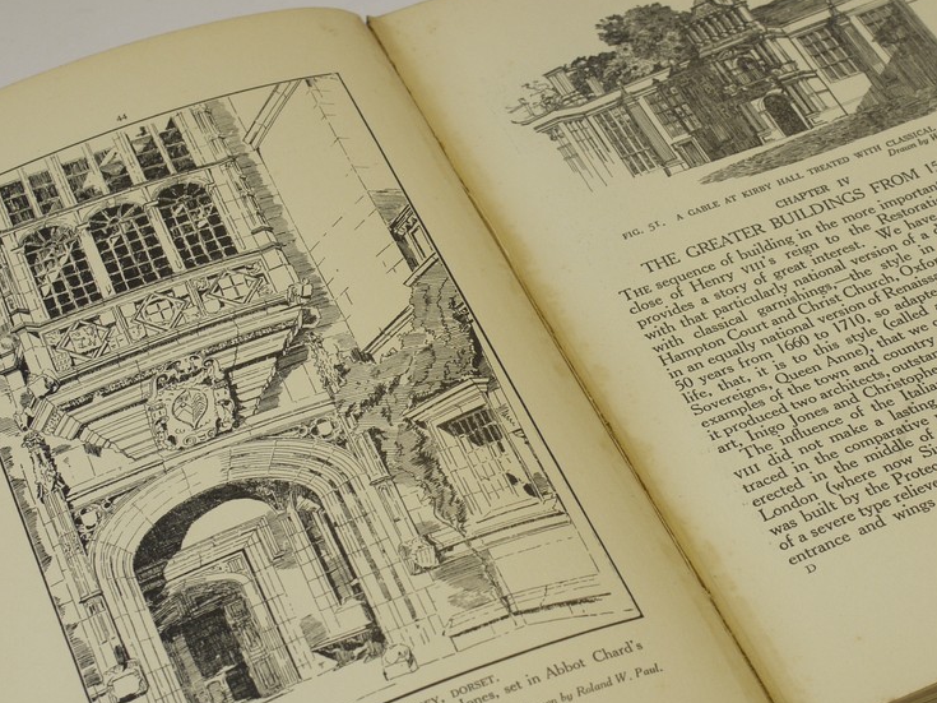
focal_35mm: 98
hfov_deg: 20.0
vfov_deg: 15.1
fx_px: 2652
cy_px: 374
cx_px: 538
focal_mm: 30
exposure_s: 1/60
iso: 400
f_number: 8
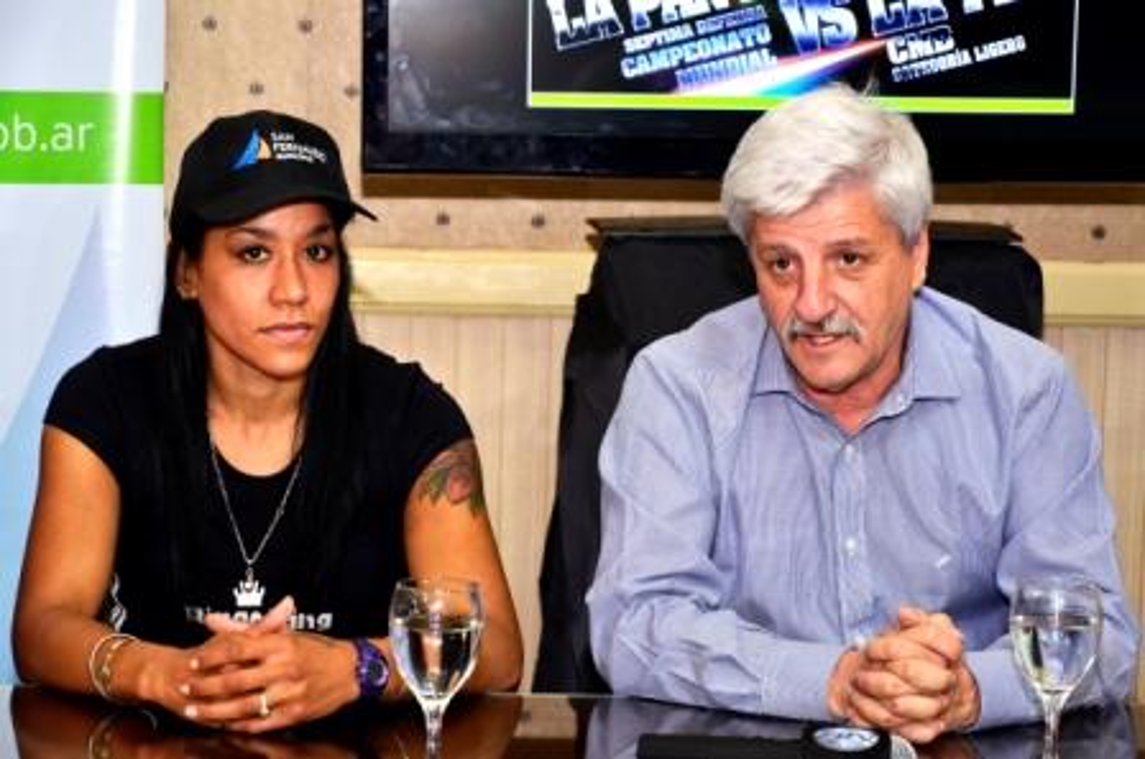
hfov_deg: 19.5
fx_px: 3334
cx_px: 572
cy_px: 380
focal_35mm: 105
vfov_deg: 13.0
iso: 800
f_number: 5.6
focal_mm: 70
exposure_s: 1/80
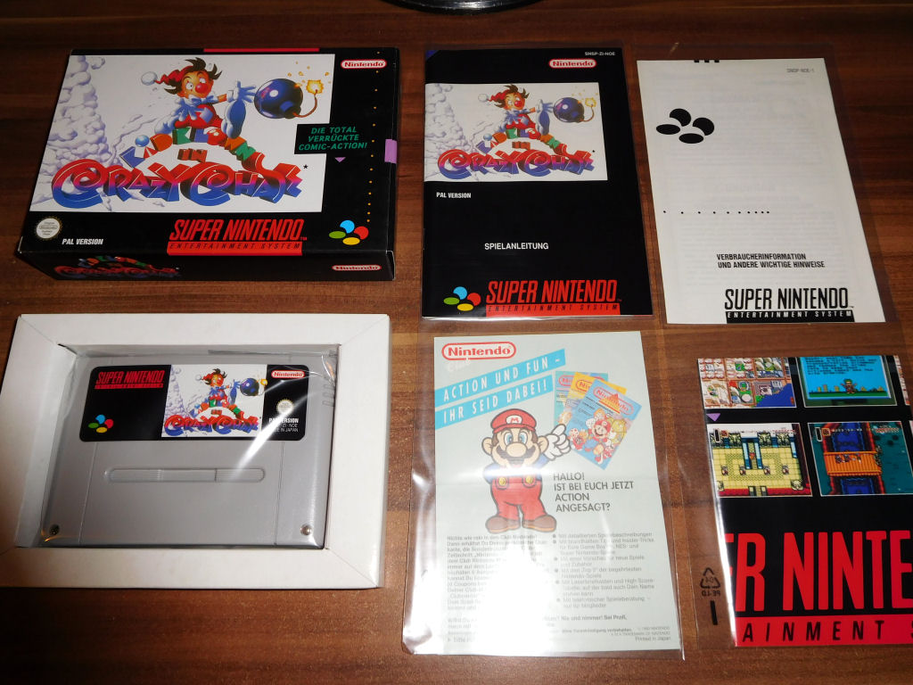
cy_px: 342
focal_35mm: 25
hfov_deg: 69.4
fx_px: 659
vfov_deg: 54.9
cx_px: 456
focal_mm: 4.5
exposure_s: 1/30
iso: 125
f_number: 3.4
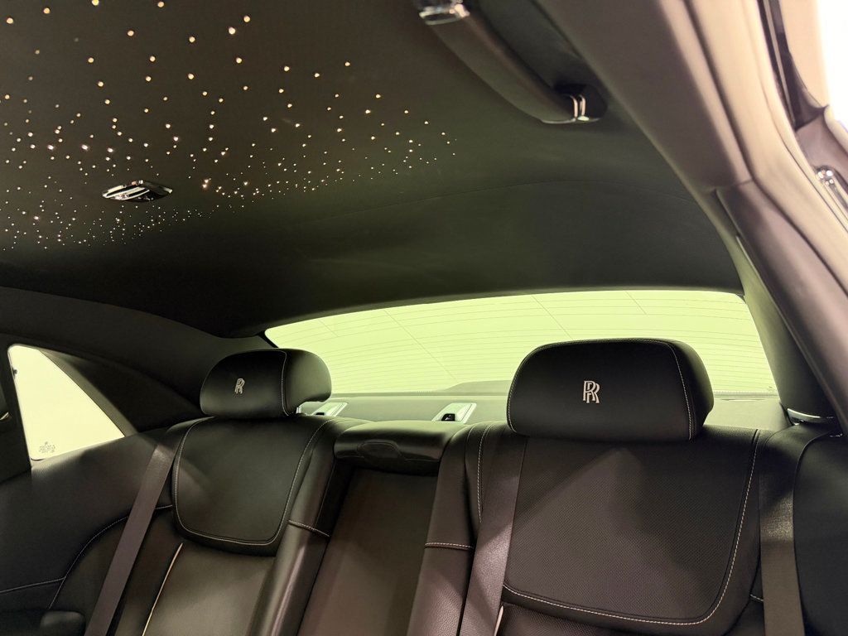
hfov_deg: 71.6
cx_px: 424
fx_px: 588
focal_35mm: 24
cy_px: 318
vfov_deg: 56.8
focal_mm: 6.76
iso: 640
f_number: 1.78
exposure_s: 1/40
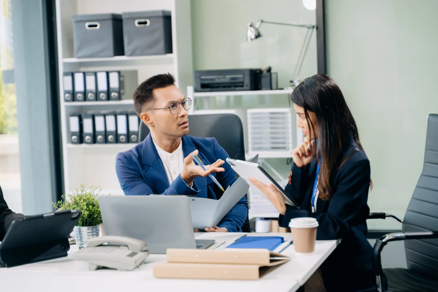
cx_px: 228
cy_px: 151
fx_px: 902
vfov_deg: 18.4
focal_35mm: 74
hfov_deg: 27.3
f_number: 2.8
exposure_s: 1/100
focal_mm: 71
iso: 500
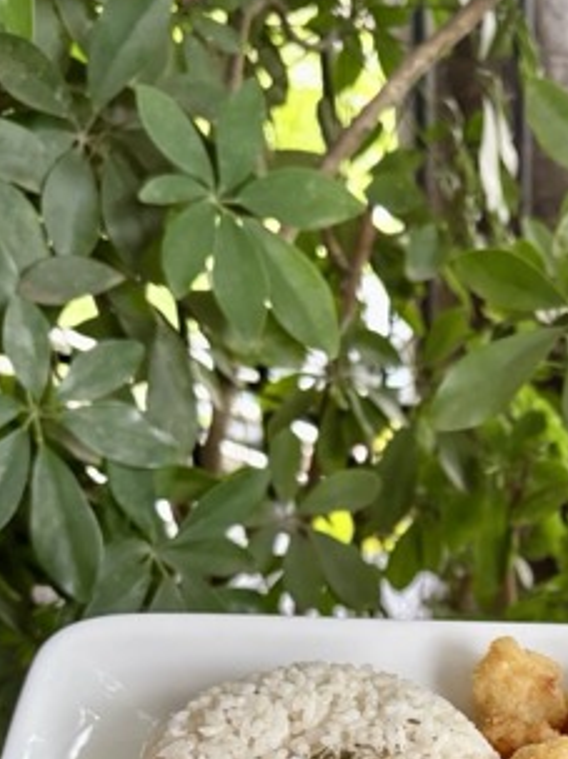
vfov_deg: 33.6
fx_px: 1204
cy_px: 641
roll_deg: +0.5
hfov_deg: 25.7
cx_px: 513
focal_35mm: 55
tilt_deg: -27.0
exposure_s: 1/60
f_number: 1.6
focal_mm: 5.96
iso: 200
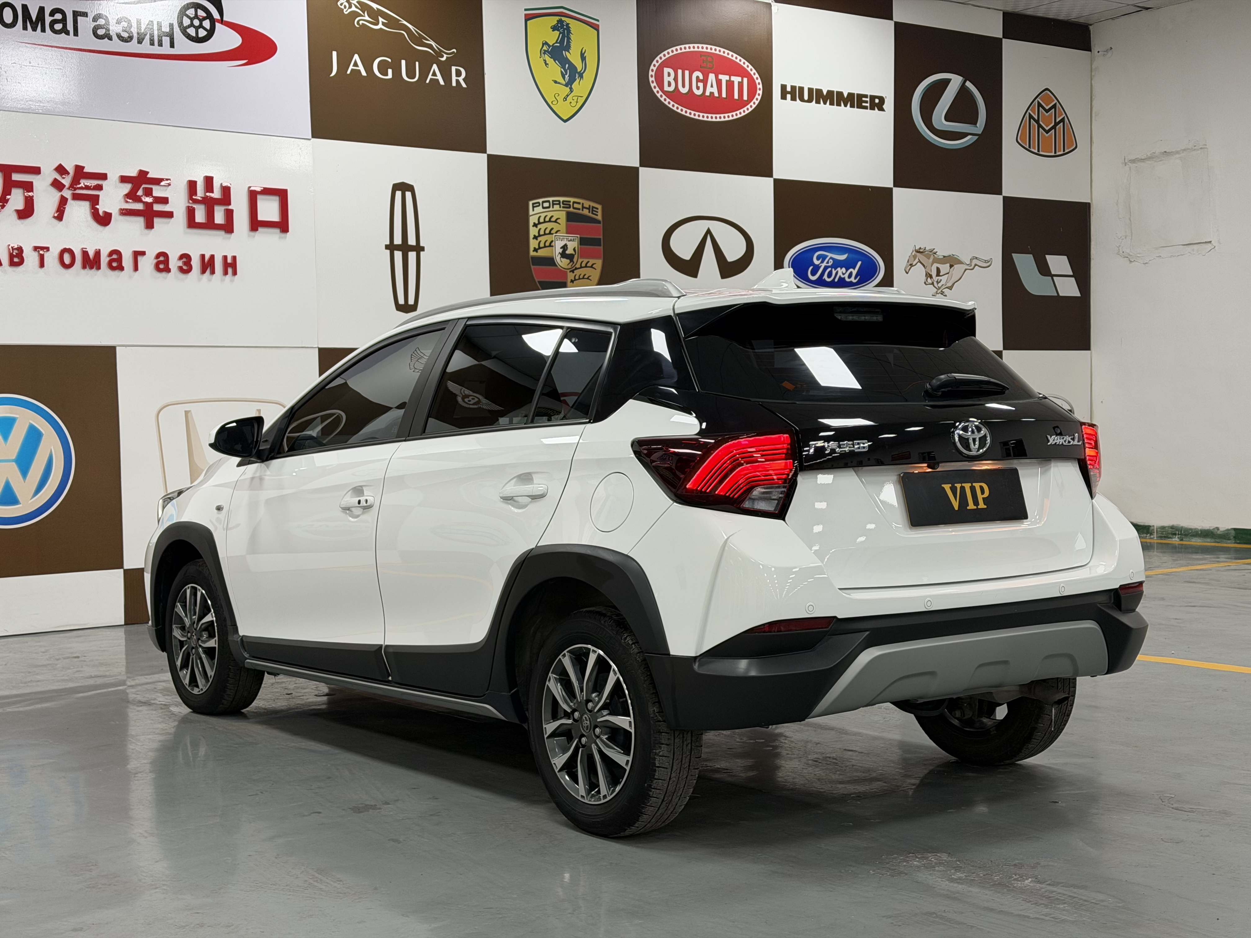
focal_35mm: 48
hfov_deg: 39.7
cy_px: 469
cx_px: 626
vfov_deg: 30.3
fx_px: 1735
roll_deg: +1.4
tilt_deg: -1.9
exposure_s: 1/50
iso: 100
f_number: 1.78
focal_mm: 6.76
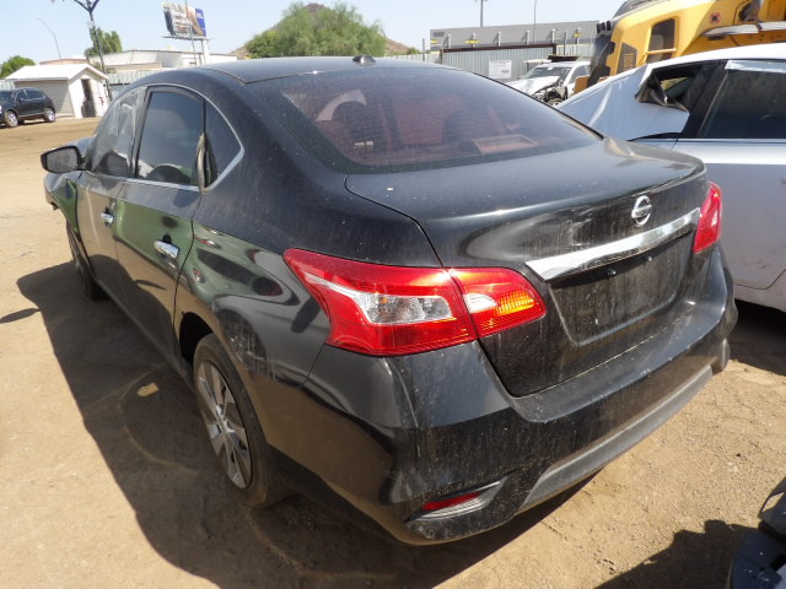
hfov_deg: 71.6
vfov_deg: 56.8
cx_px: 393
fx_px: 545
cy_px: 294
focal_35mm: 24
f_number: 5.6
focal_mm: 4.3
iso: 100
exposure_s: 1/259
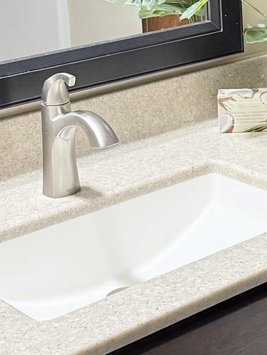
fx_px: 1048
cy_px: 9
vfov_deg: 18.8
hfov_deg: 14.0
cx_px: 328
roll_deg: +1.7
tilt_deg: -11.1
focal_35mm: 102
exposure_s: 1/60
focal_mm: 6.76
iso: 320
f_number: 1.78
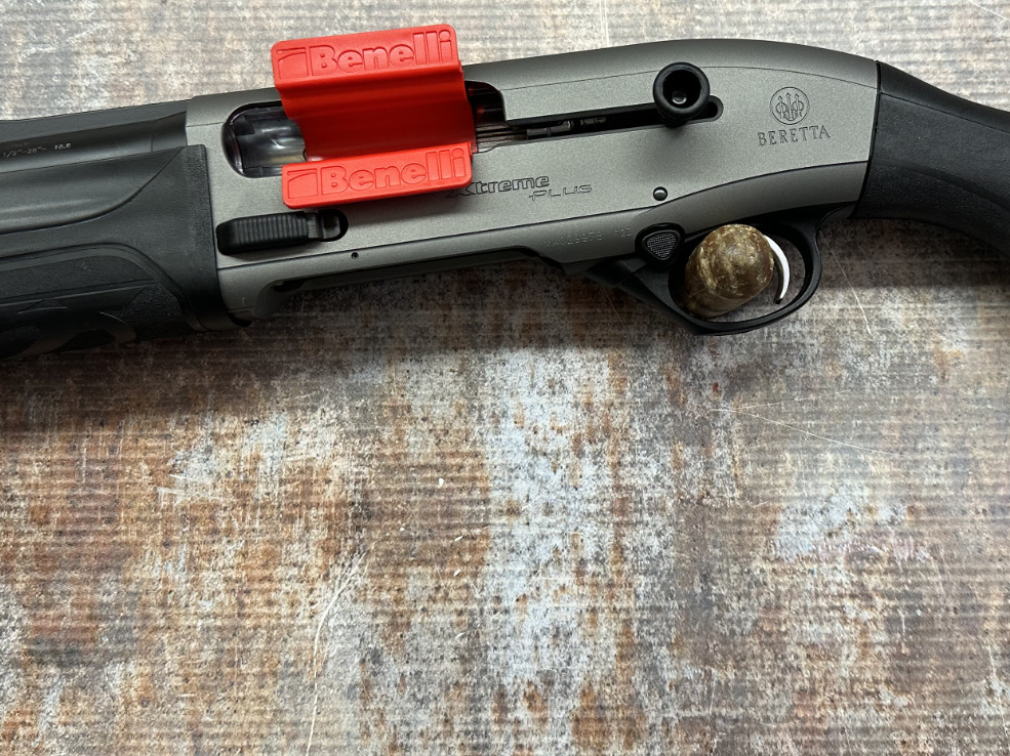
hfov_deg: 47.7
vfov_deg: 36.6
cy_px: 293
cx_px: 584
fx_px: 1137
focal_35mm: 39
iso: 160
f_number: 1.8
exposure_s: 1/100
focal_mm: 6.9
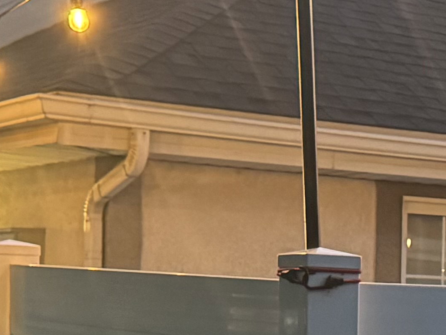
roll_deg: -1.7
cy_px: 344
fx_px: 1675
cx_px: 655
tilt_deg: -1.3
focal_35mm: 130
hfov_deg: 14.2
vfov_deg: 11.3
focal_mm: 6.76
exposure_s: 1/60
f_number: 1.78
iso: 800
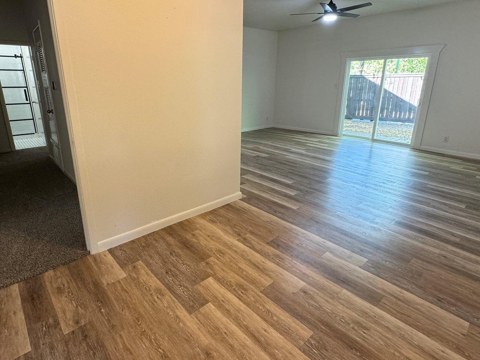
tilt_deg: -16.7
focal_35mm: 20
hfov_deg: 81.7
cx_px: 226
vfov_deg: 65.8
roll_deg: +0.2
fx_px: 277
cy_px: 163
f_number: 2.2
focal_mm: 2.22
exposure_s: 1/60
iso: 200
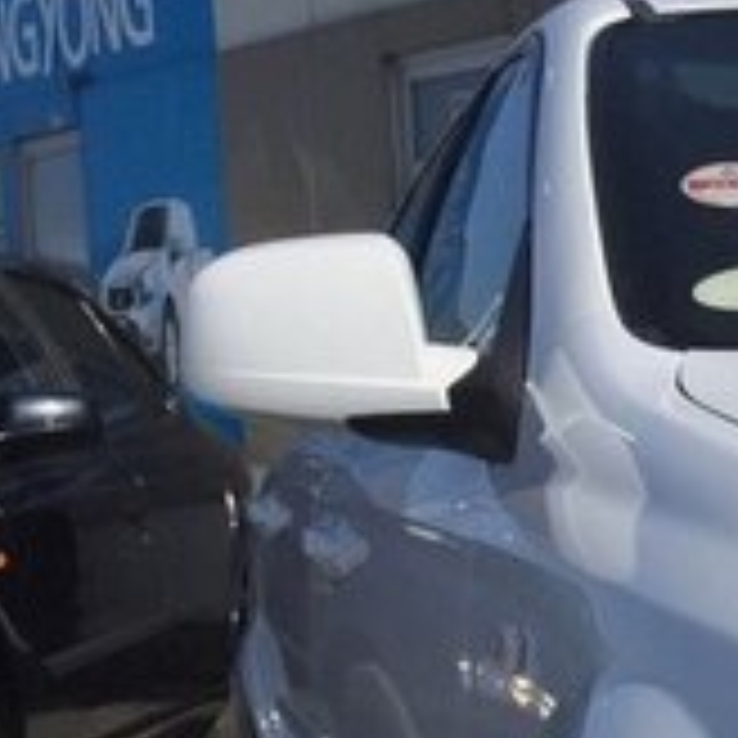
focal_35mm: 103
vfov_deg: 15.7
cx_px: 1454
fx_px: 2484
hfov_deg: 14.3
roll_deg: -0.6
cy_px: 1064
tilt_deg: -14.3
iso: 32
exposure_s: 1/5650
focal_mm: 4.15
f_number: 2.2
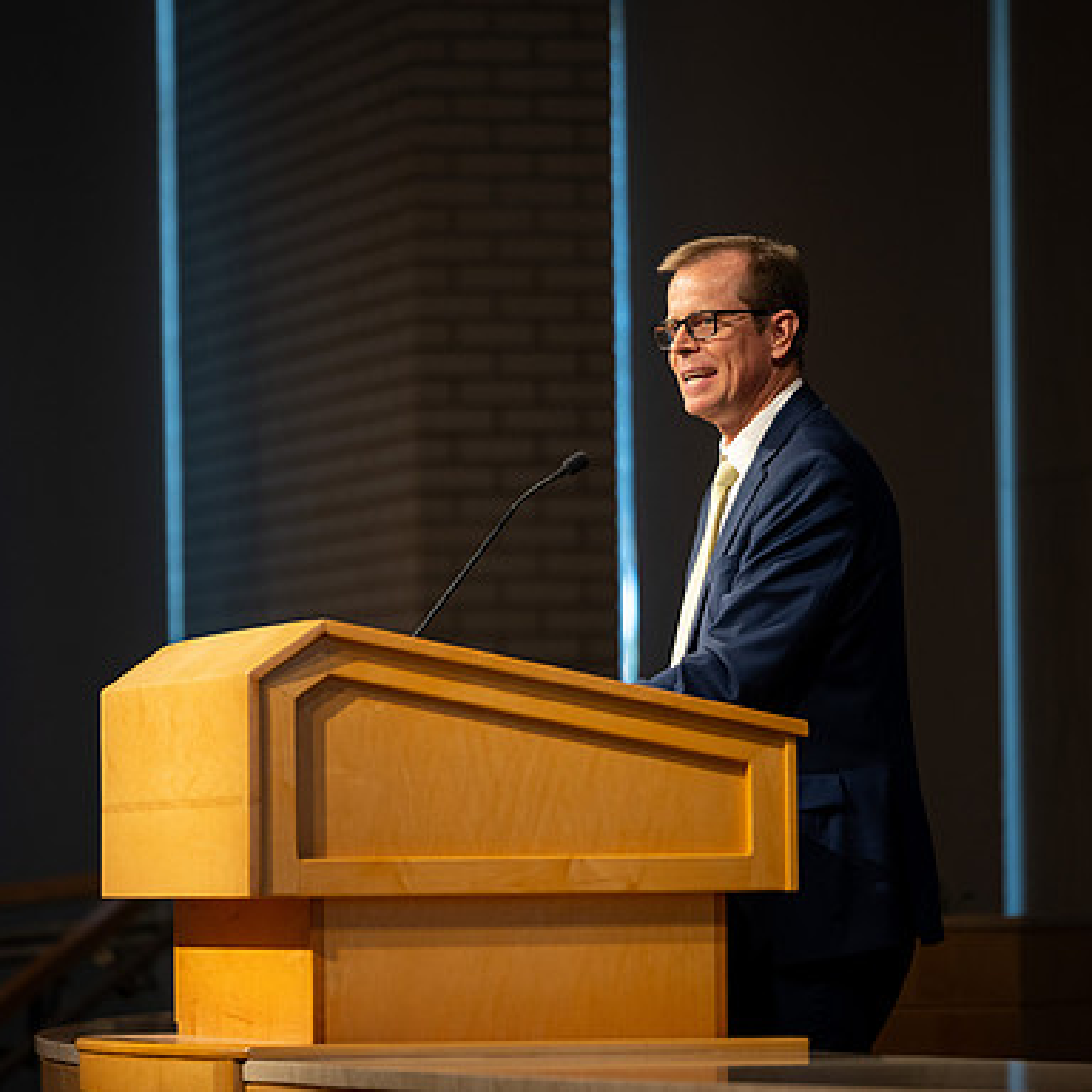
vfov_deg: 7.6
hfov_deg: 7.6
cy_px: 545
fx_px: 8244
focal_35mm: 231
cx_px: 495
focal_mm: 180
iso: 640
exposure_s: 1/125
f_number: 2.8
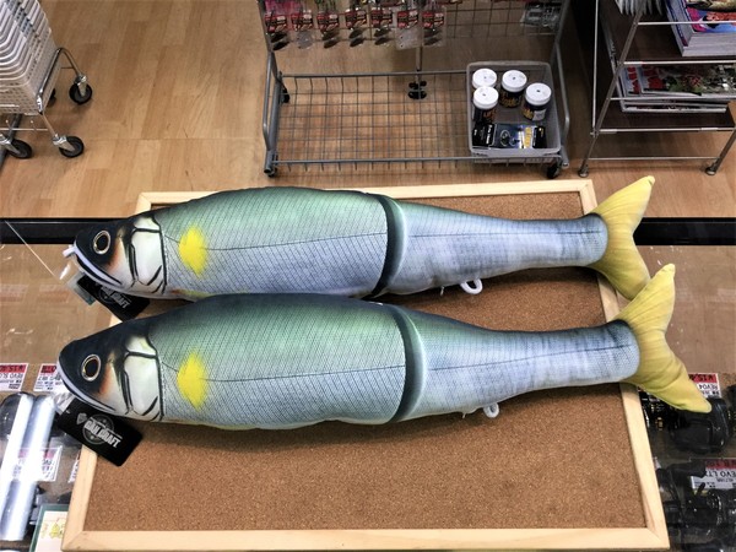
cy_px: 276
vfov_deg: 45.4
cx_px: 368
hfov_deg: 58.4
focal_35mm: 31
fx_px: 659
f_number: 2.4
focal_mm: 3.3
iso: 40
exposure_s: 1/30
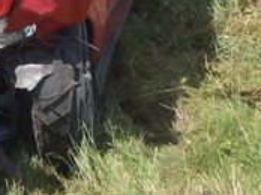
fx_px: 971
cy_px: -32
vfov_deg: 11.3
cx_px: -93
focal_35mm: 129
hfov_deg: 14.6
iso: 80
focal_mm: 5
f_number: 4.5
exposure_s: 1/400
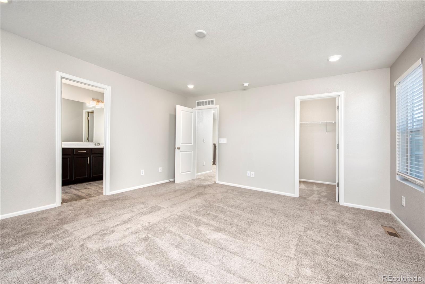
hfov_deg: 104.2
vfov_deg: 81.2
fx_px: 165
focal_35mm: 14
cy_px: 142
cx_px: 212
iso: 400
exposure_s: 1/60
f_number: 8
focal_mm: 14
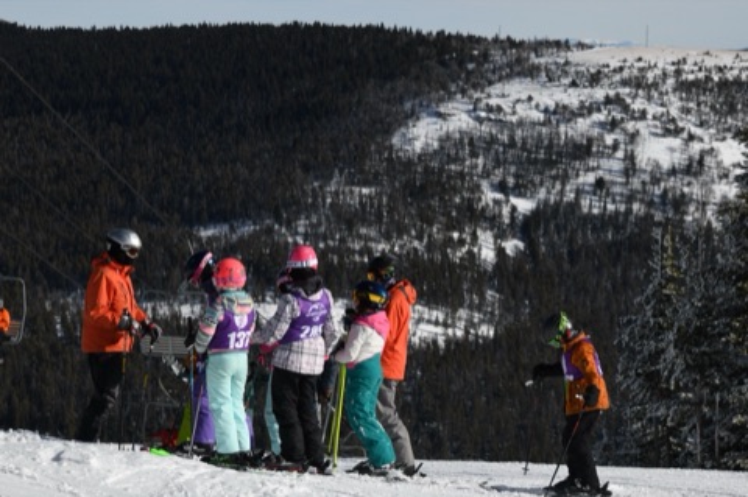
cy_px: 248
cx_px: 374
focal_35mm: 150
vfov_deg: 9.1
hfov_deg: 13.7
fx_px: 3113
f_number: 11
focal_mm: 100
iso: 250
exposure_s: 1/640
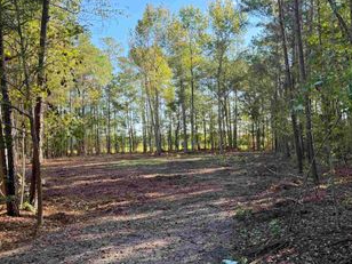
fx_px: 397
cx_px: 223
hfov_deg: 47.4
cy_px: 150
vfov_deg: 36.8
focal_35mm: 39
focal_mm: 6.76
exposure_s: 1/280
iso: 80
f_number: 1.78
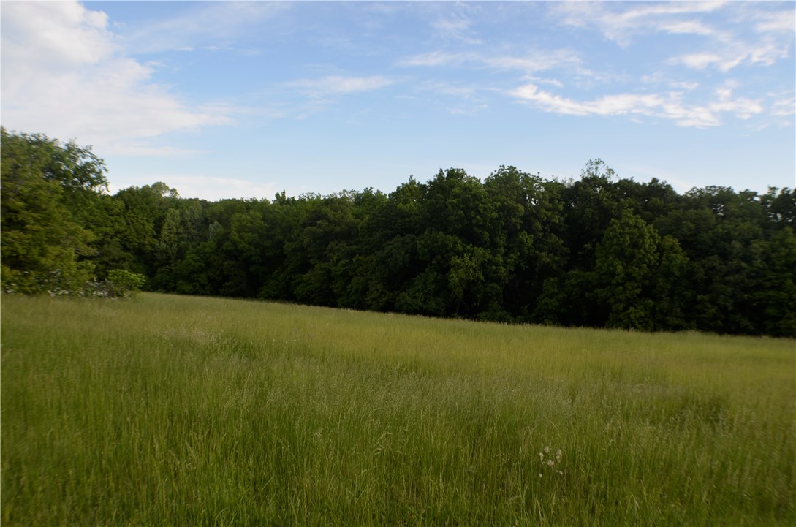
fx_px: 728
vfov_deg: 39.8
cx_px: 398
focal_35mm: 33
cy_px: 264
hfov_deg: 57.3
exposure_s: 1/200
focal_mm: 22
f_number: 6.3
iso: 100
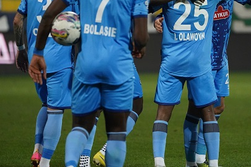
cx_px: 146
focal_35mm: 592
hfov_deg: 3.5
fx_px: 4127
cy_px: 66
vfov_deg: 2.3
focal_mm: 400
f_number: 5.6
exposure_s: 1/2000
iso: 8000
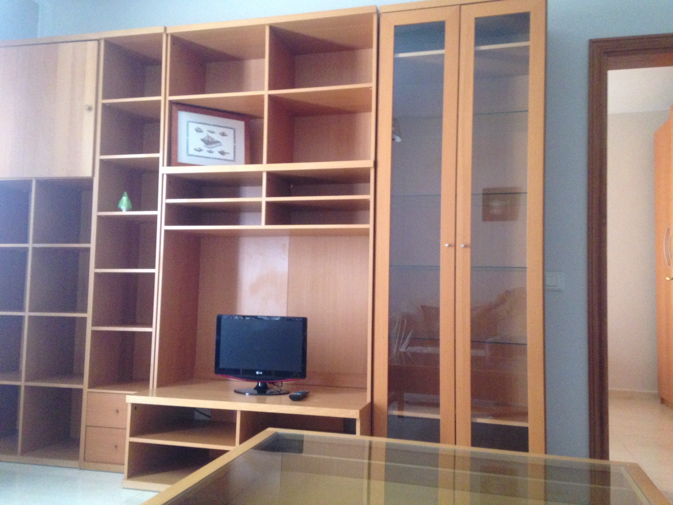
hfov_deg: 55.4
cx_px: 336
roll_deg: -1.5
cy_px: 252
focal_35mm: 33
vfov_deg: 42.9
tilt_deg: +4.1
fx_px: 642
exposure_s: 1/15
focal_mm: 4.12
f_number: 2.4
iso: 400
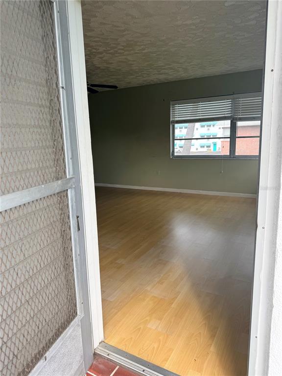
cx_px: 141
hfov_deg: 56.8
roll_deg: +1.8
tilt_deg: -10.2
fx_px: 261
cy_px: 188
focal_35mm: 24
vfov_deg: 71.6
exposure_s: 1/612
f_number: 1.78
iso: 80
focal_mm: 6.76
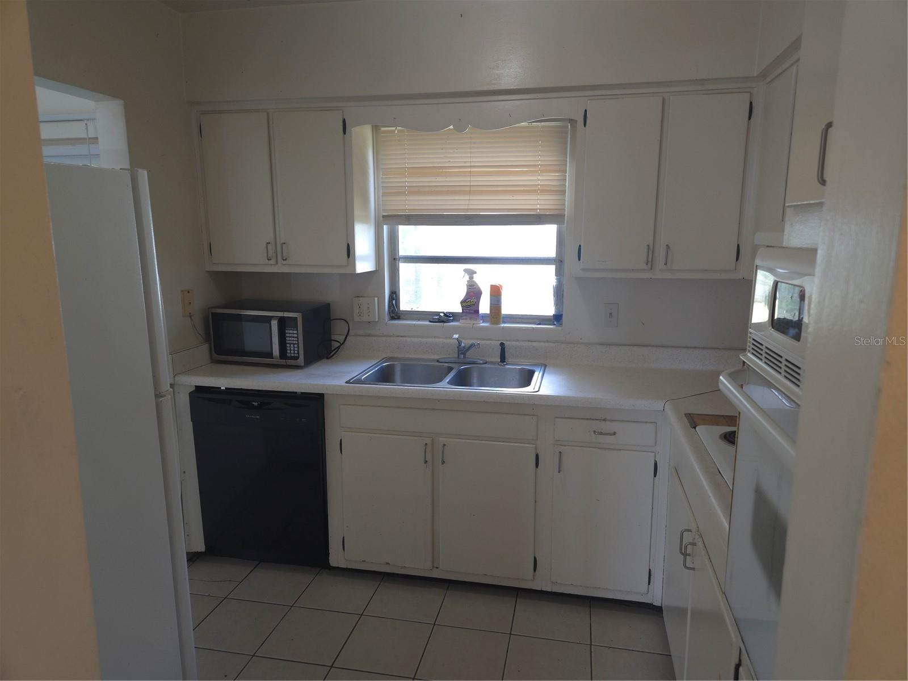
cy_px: 340
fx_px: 603
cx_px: 454
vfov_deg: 58.9
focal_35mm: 23
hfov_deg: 73.9
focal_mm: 5.4
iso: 125
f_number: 1.8
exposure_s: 1/60
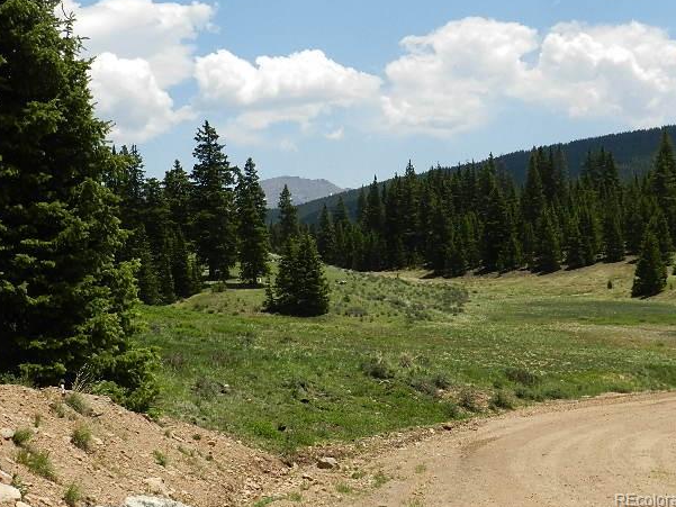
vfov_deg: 29.7
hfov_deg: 38.9
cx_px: 344
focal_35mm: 49
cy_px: 242
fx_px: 957
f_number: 5
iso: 160
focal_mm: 8.1
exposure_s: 1/800
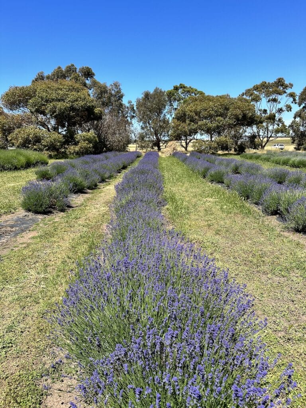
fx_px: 283
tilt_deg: -12.7
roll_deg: +1.5
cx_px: 153
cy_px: 204
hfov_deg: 56.8
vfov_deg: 71.6
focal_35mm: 24
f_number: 1.78
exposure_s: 1/3247
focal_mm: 6.86
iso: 80
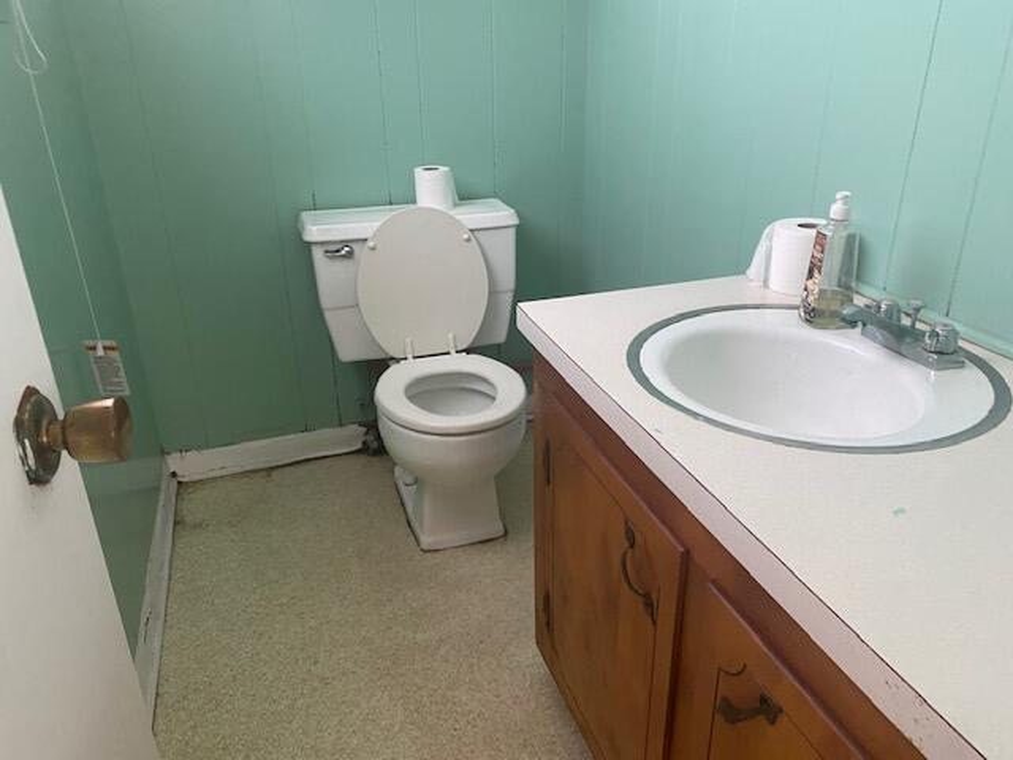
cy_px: 380
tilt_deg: -26.2
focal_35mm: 26
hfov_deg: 67.3
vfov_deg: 53.1
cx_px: 506
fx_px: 761
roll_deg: +0.1
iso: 250
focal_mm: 4.25
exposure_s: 1/60
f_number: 1.8
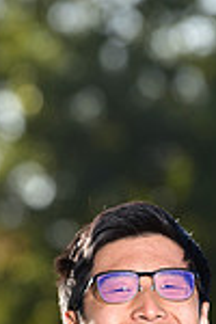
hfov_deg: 1.8
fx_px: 6974
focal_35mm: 775
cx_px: 129
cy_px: 521
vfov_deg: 2.7
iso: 100
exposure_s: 1/250
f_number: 5
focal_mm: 200
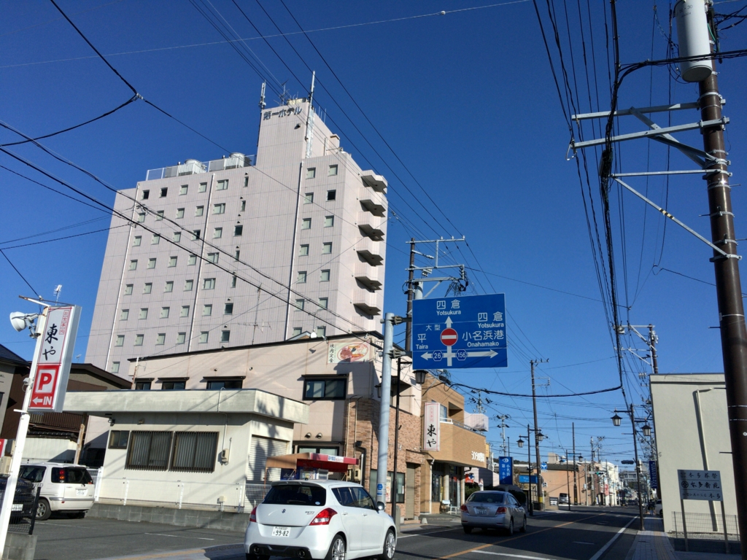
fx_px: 626
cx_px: 374
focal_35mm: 29
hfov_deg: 61.7
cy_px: 280
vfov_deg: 48.2
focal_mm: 4.15
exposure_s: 1/1374
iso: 25
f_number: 2.2
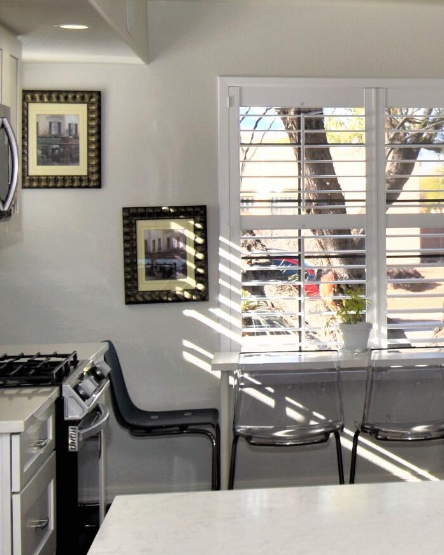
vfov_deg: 19.7
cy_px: 189
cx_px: 629
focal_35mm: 97
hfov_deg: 14.9
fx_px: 1593
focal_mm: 20
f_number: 5.6
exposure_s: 1/200
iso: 200
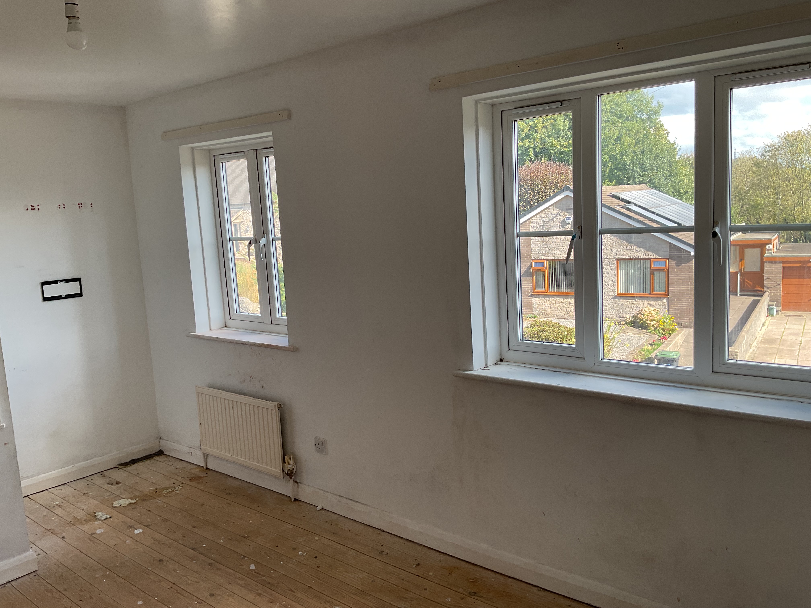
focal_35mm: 29
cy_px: 304
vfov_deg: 48.2
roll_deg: +3.2
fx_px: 679
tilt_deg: -8.9
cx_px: 406
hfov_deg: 61.7
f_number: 1.8
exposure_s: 1/117
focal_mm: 3
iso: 16
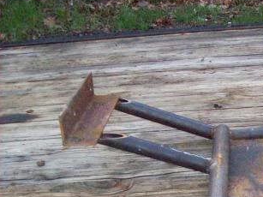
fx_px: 570
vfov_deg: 19.1
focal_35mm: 75
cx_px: 272
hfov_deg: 24.6
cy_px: 192
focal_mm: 6
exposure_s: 1/128
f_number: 2.7
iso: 800
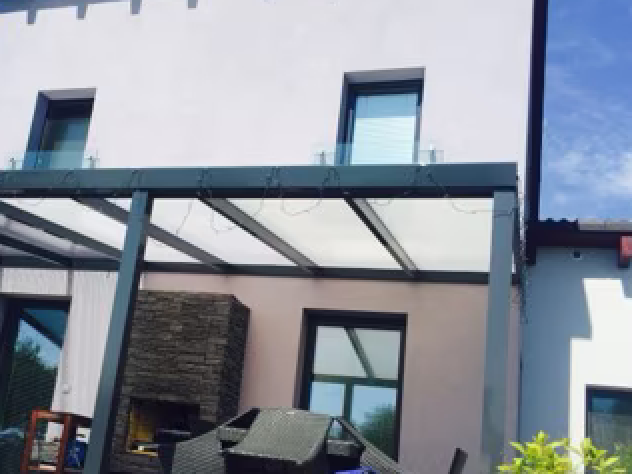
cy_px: 254
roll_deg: -9.4
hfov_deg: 42.0
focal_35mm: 44
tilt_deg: +15.5
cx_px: 180
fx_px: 803
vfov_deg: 32.9
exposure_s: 1/2326
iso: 32
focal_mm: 4.15
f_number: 2.2
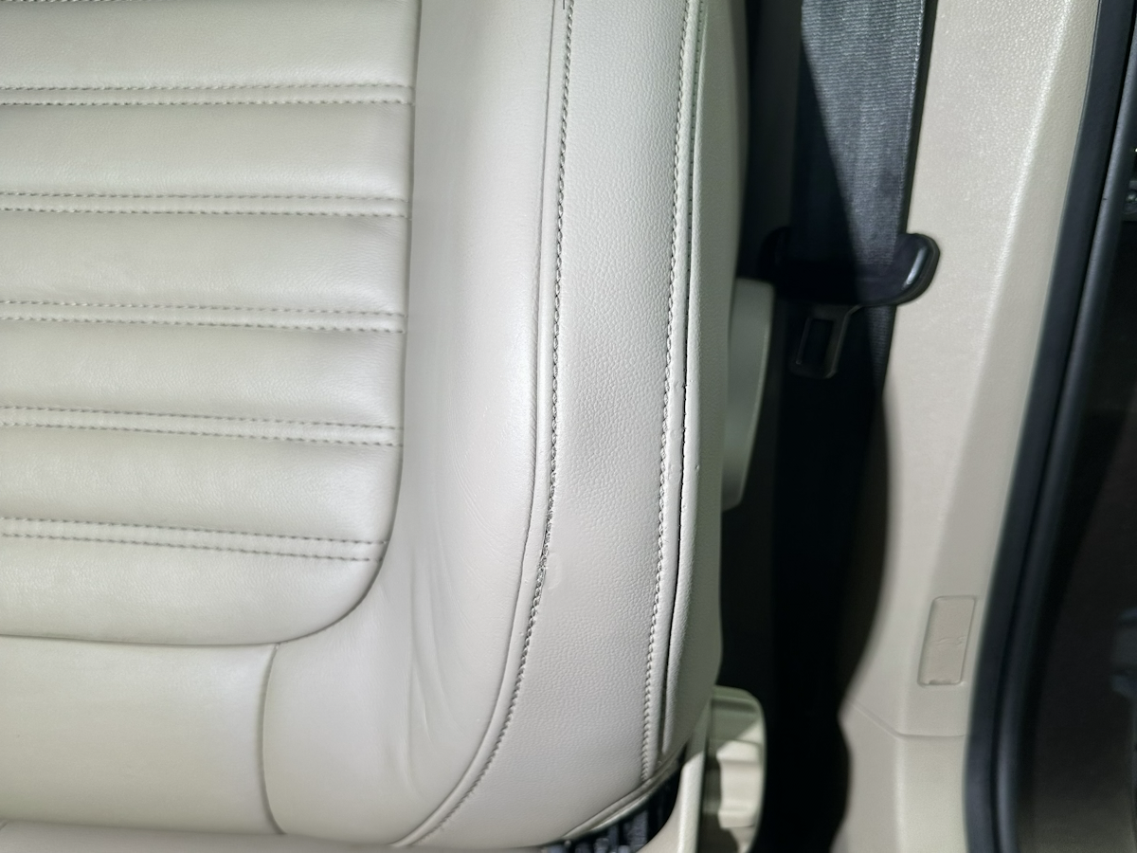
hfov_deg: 71.6
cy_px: 426
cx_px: 568
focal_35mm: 24
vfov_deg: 56.8
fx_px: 788
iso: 64
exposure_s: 1/140
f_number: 1.78
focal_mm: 6.86
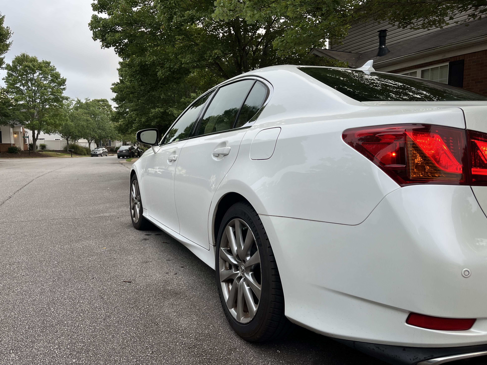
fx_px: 380
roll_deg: +1.2
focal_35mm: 27
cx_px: 239
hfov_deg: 65.3
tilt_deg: -6.3
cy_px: 181
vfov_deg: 51.4
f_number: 1.6
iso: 40
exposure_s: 1/122
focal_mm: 5.1
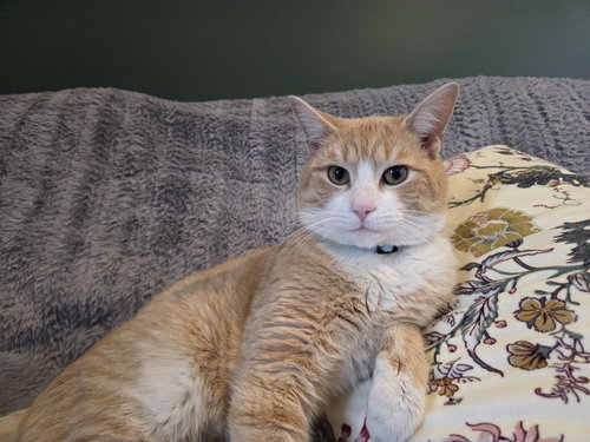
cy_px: 221
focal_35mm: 23
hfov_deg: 73.9
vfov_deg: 58.9
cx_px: 295
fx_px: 392
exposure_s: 1/120
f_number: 1.8
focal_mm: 5.4
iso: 1600
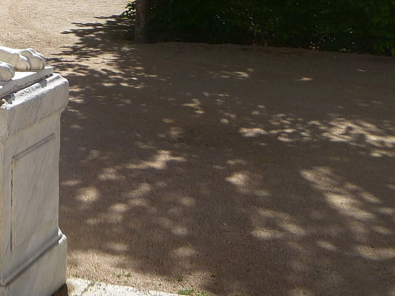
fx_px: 947
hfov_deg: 22.2
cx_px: -46
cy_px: 35
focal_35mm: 83
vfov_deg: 17.5
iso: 80
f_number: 3.6
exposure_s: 1/640
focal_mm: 6.1
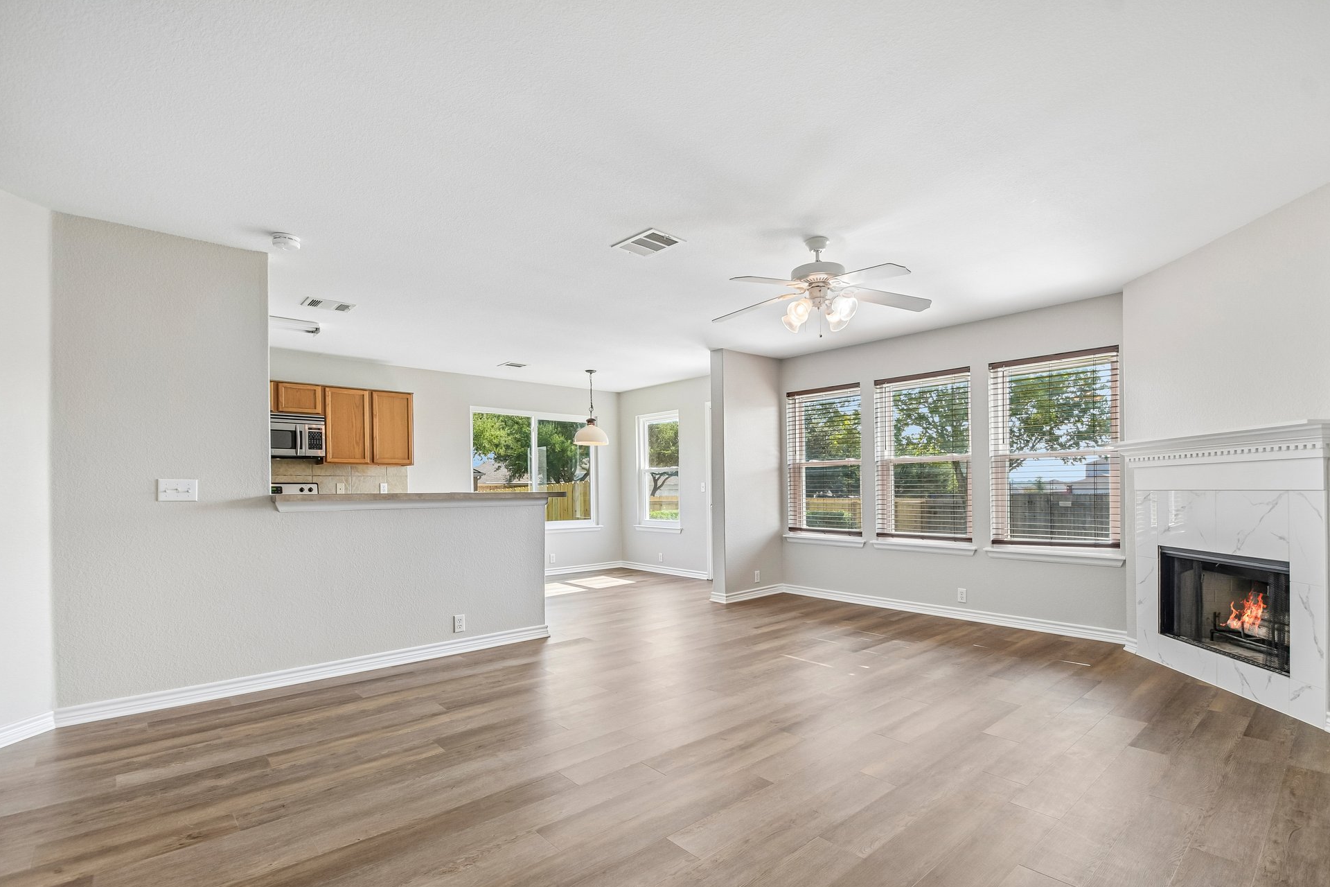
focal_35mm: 16
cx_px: 695
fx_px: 591
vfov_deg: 73.7
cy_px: 465
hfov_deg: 96.7
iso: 400
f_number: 8
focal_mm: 10
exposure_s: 1/30
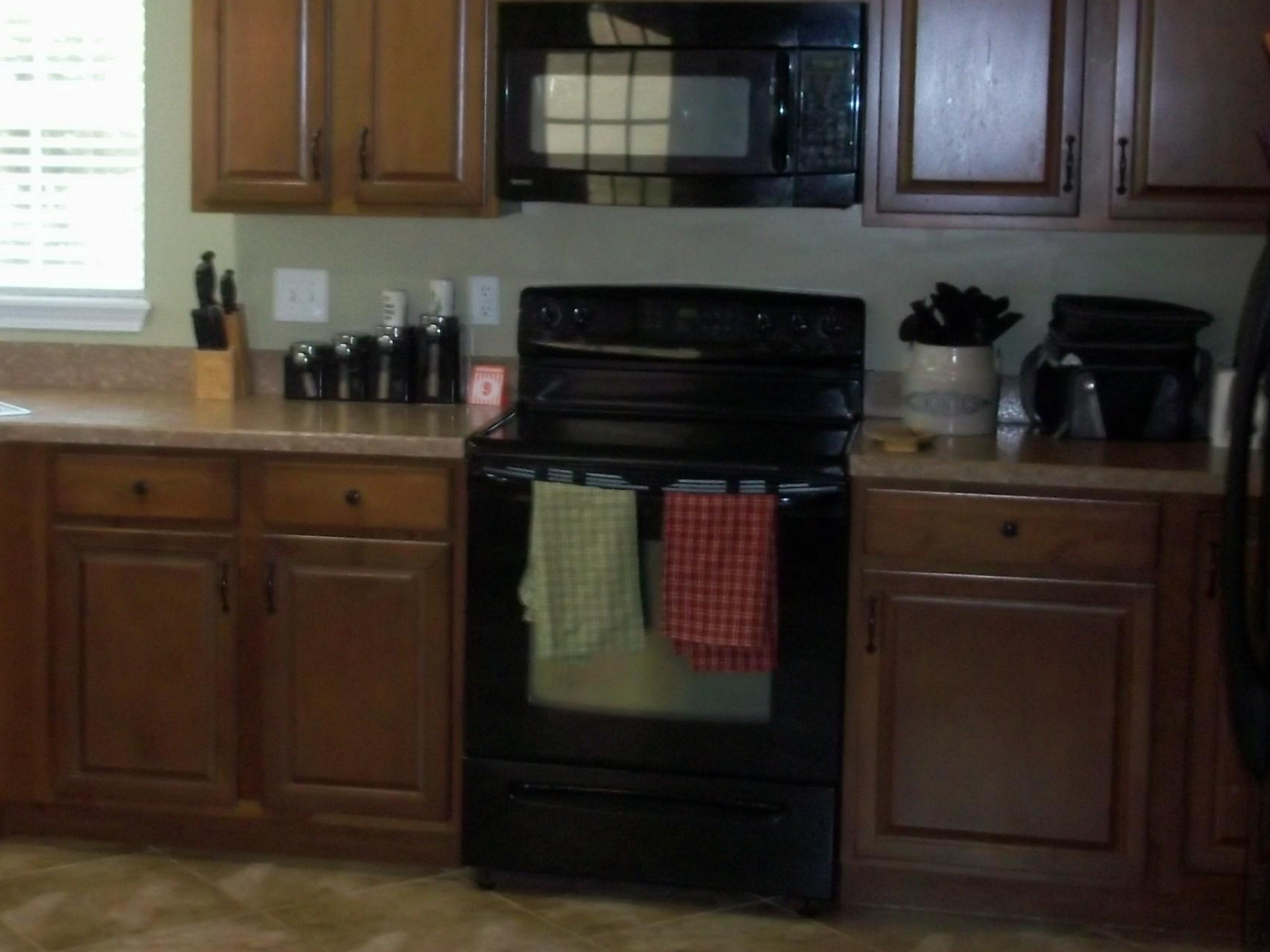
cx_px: 379
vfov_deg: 22.8
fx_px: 2348
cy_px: 314
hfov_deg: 29.9
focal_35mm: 64
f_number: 3.1
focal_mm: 6.5
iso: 250
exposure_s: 1/30
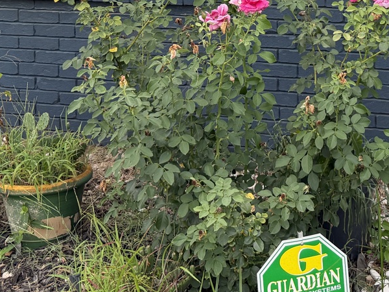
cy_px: -102
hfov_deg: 26.3
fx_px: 809
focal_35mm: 72
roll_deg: +0.9
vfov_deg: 18.8
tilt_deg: +1.1
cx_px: 336
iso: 100
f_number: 1.78
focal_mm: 6.76
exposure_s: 1/1337
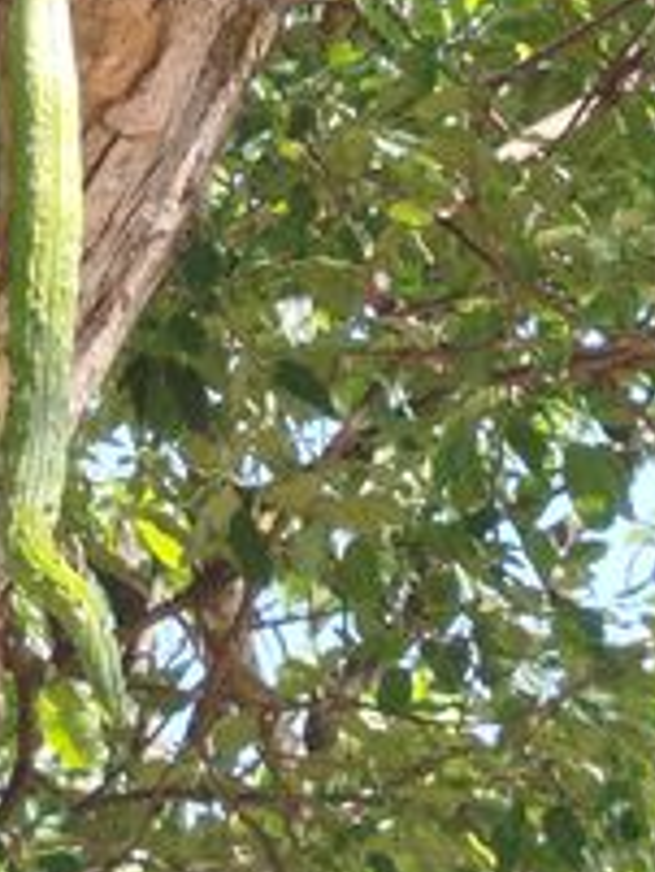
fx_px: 7233
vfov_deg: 6.8
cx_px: -208
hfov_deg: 5.2
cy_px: -551
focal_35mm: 287
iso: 50
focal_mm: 5.31
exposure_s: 1/156
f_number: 1.7
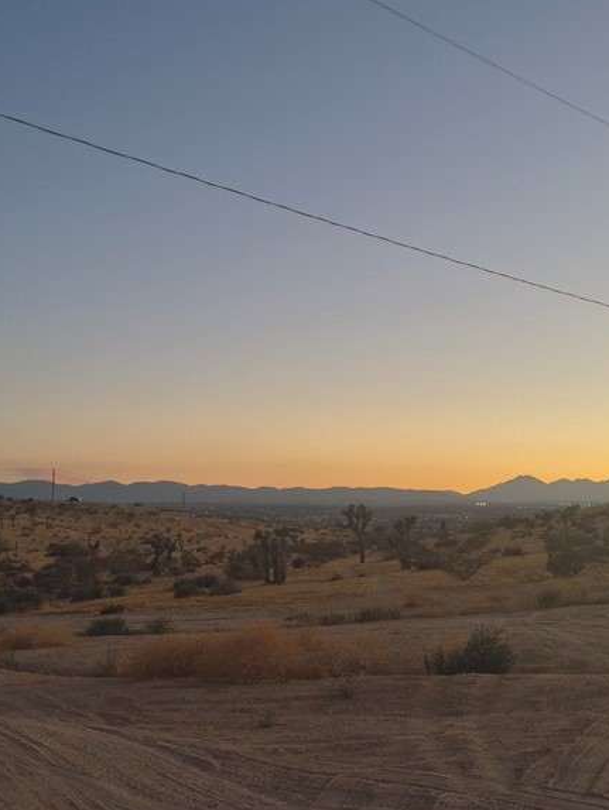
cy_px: 439
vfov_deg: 45.7
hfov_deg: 35.0
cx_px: 377
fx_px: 961
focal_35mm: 41
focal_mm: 5.4
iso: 200
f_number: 1.8
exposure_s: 1/180
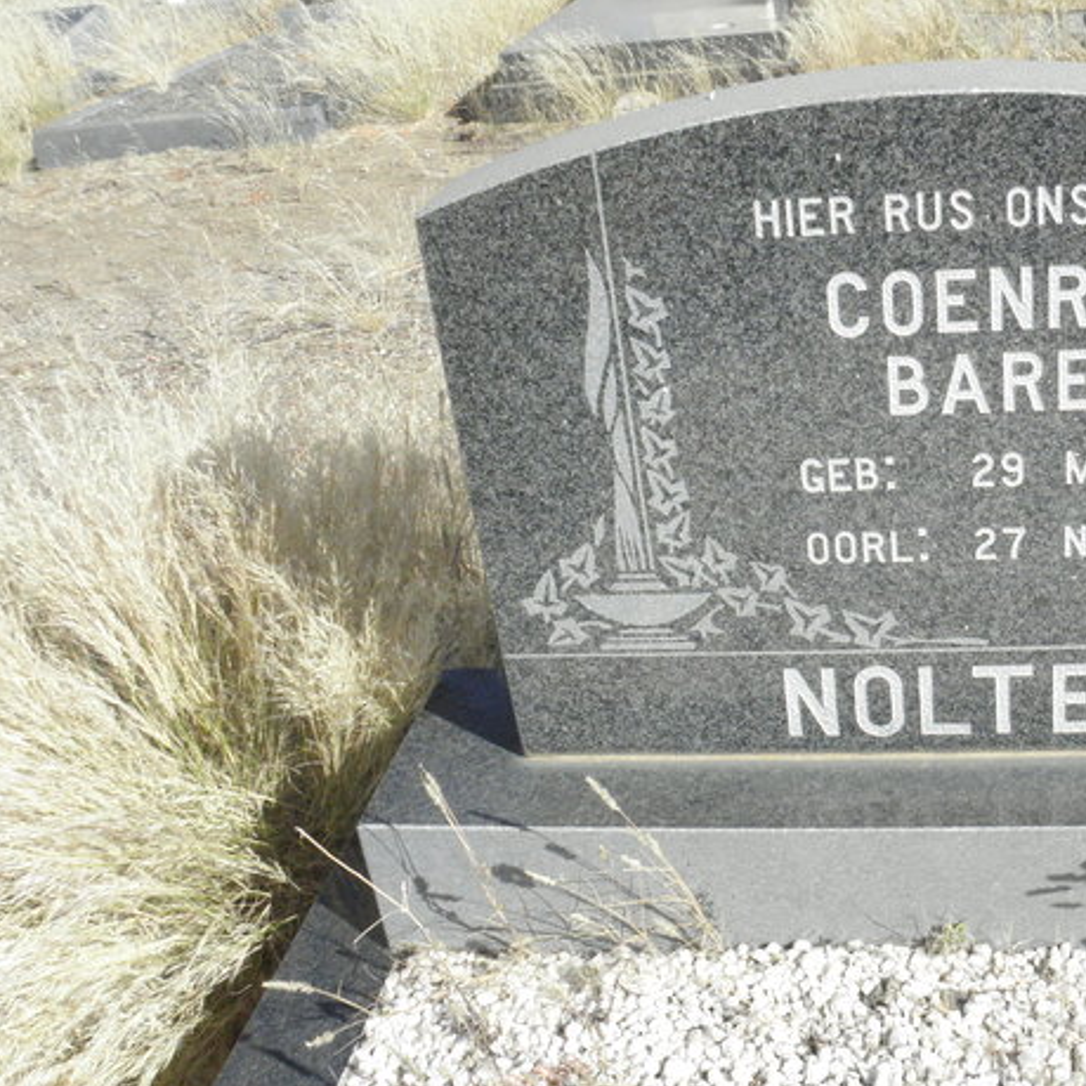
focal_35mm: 40
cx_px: 789
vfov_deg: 41.8
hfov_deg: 40.9
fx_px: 1420
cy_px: 479
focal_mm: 4.6
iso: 200
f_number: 6.3
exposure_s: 1/640
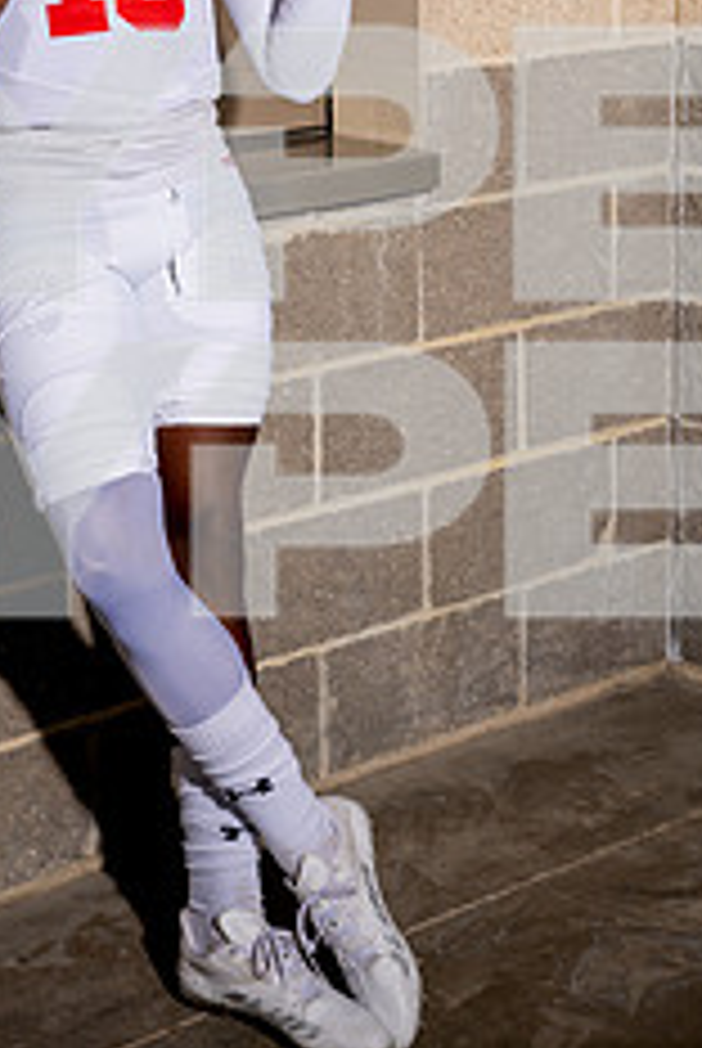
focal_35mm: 81
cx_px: 148
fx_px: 2362
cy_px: 166
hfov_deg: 16.8
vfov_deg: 24.5
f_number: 8
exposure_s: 1/250
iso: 100
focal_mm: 42
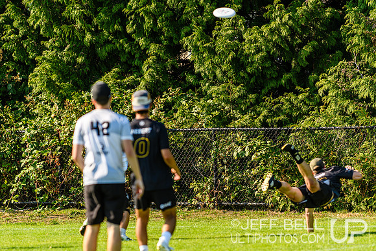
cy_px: 126
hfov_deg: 6.9
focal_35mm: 300
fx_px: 3134
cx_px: 188
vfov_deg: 4.6
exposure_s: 1/1250
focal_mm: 200
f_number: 3.2
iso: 100
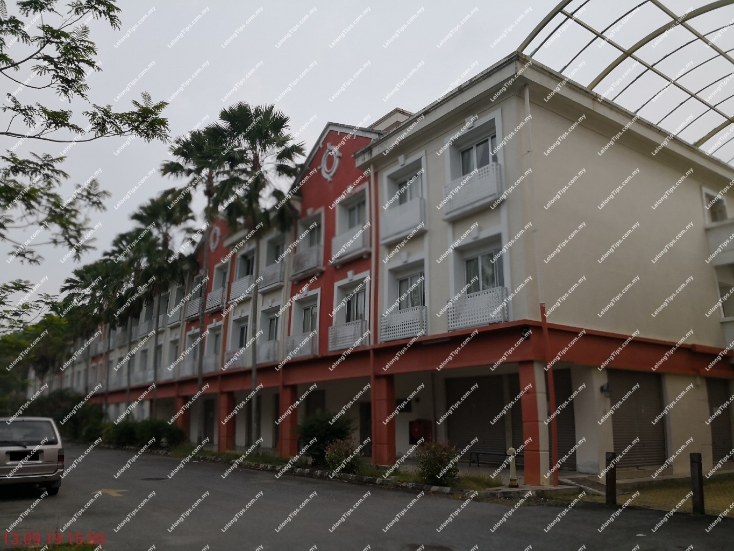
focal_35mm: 27
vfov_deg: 51.4
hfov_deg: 65.3
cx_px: 367
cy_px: 276
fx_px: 573
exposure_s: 1/3356
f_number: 1.6
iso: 50
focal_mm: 3.95
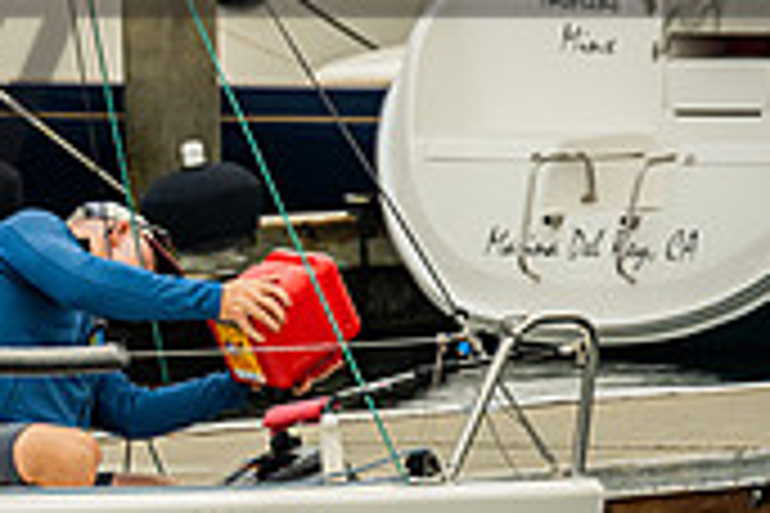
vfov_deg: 2.9
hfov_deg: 4.3
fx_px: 10138
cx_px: -527
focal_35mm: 474
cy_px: 115
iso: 320
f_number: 6.3
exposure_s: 1/500
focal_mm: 140
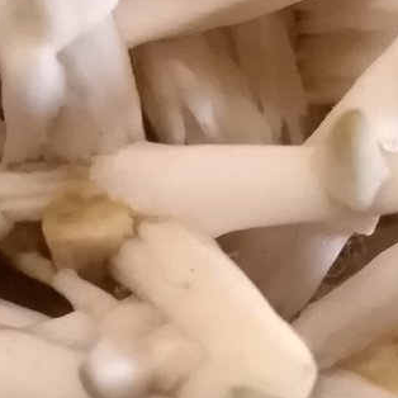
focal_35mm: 117
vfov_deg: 14.9
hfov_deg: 14.9
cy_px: 177
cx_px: 158
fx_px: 1522
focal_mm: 3.54
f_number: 2
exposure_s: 1/20
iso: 824
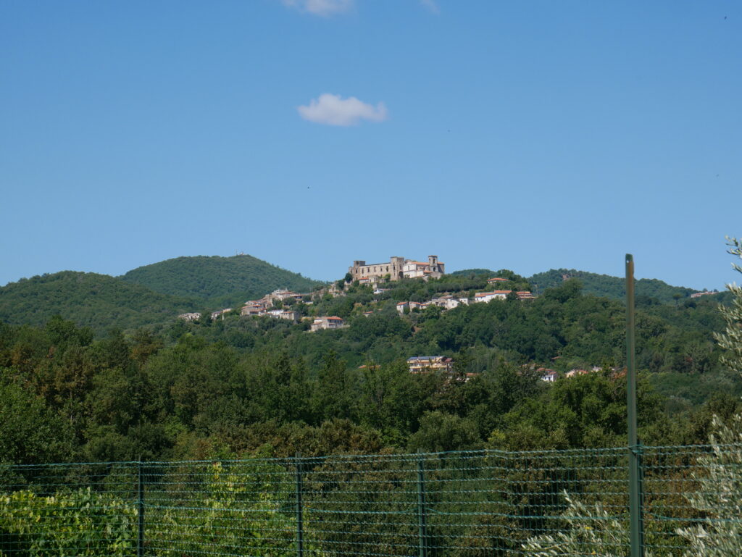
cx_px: 371
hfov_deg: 18.5
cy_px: 278
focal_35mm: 106
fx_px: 2273
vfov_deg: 14.0
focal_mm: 53
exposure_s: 1/500
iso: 200
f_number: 9
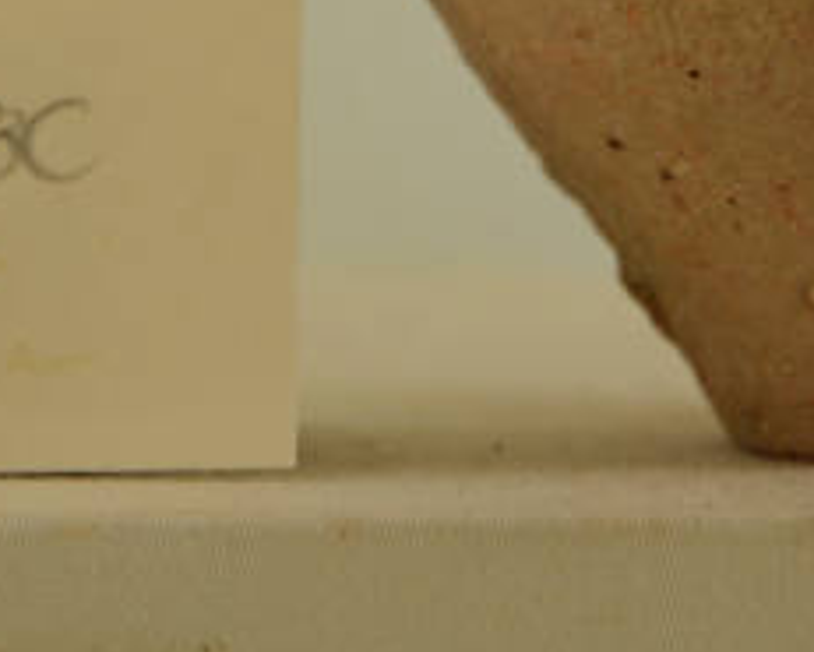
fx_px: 8219
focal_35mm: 341
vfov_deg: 4.5
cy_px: -210
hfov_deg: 5.7
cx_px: 233
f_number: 5.6
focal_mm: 70
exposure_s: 1/50
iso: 200
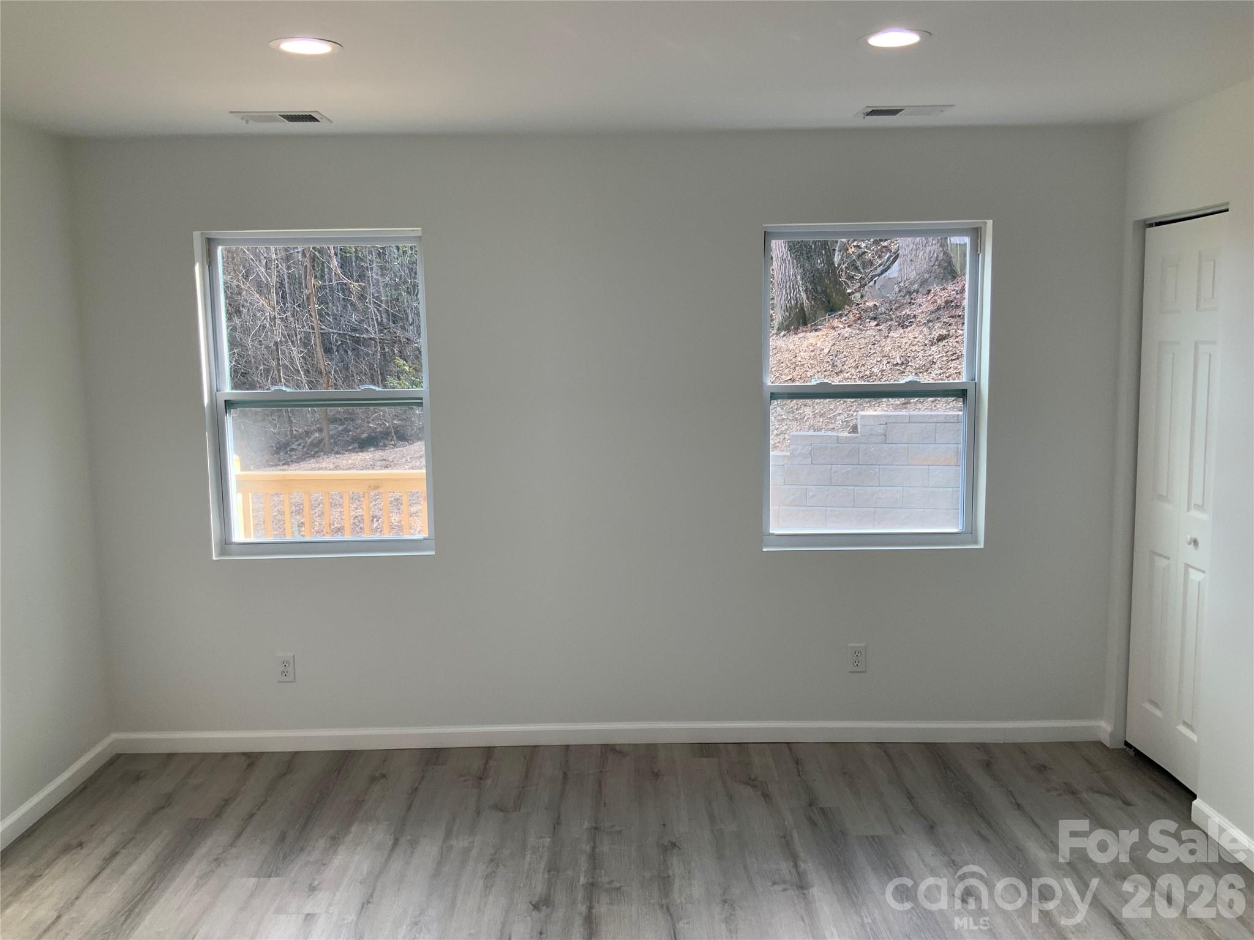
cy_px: 470
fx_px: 1051
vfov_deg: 48.2
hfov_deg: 61.7
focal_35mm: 29
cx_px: 627
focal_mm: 3
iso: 40
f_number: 1.8
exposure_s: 1/120
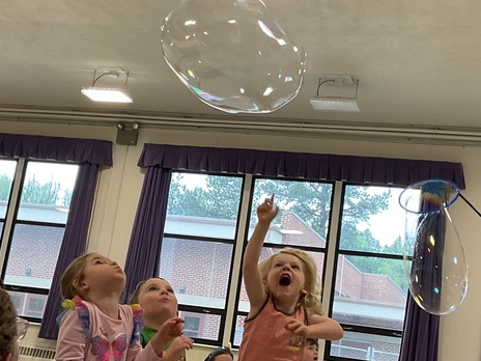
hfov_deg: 30.3
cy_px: 155
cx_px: 251
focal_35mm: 64
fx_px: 889
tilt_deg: +12.0
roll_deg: -7.8
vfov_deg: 22.9
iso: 64
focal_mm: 3
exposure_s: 1/60
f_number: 1.8
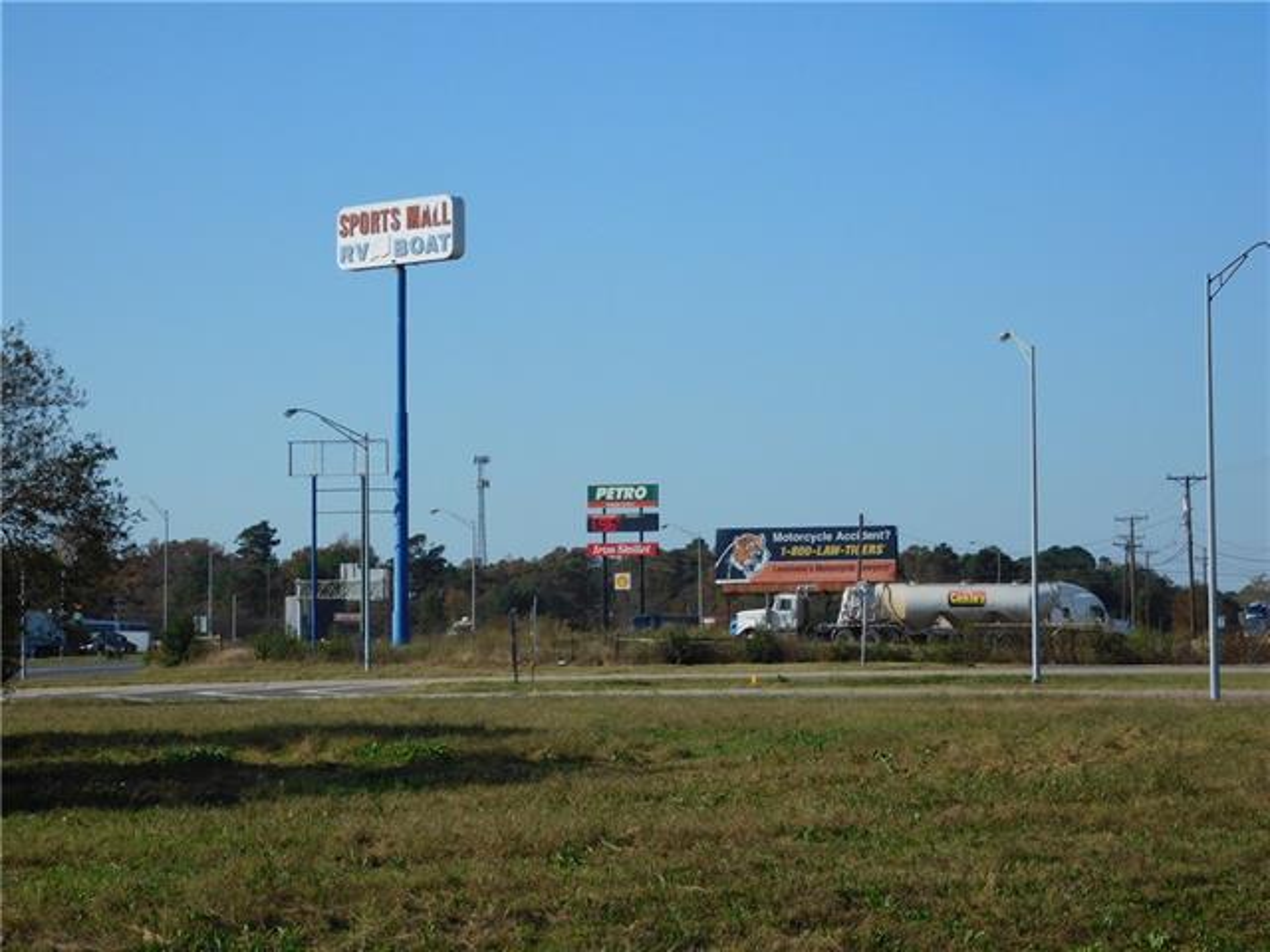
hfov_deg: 19.8
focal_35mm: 99
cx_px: 635
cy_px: 476
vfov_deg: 14.9
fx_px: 3632
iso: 125
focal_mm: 17.6
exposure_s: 1/1250
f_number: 4.6
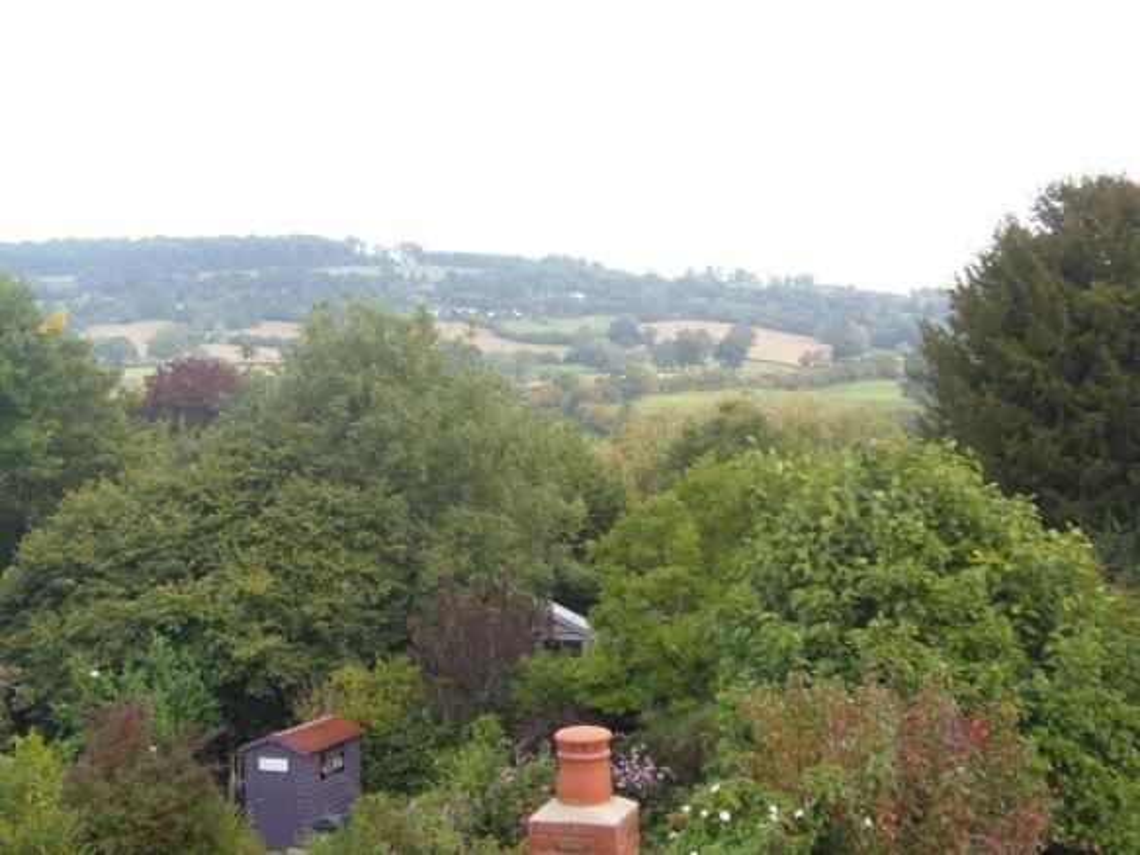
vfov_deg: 29.7
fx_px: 1613
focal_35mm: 49
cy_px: 428
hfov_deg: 38.9
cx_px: 570
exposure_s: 1/100
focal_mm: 9.1
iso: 64
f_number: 3.8
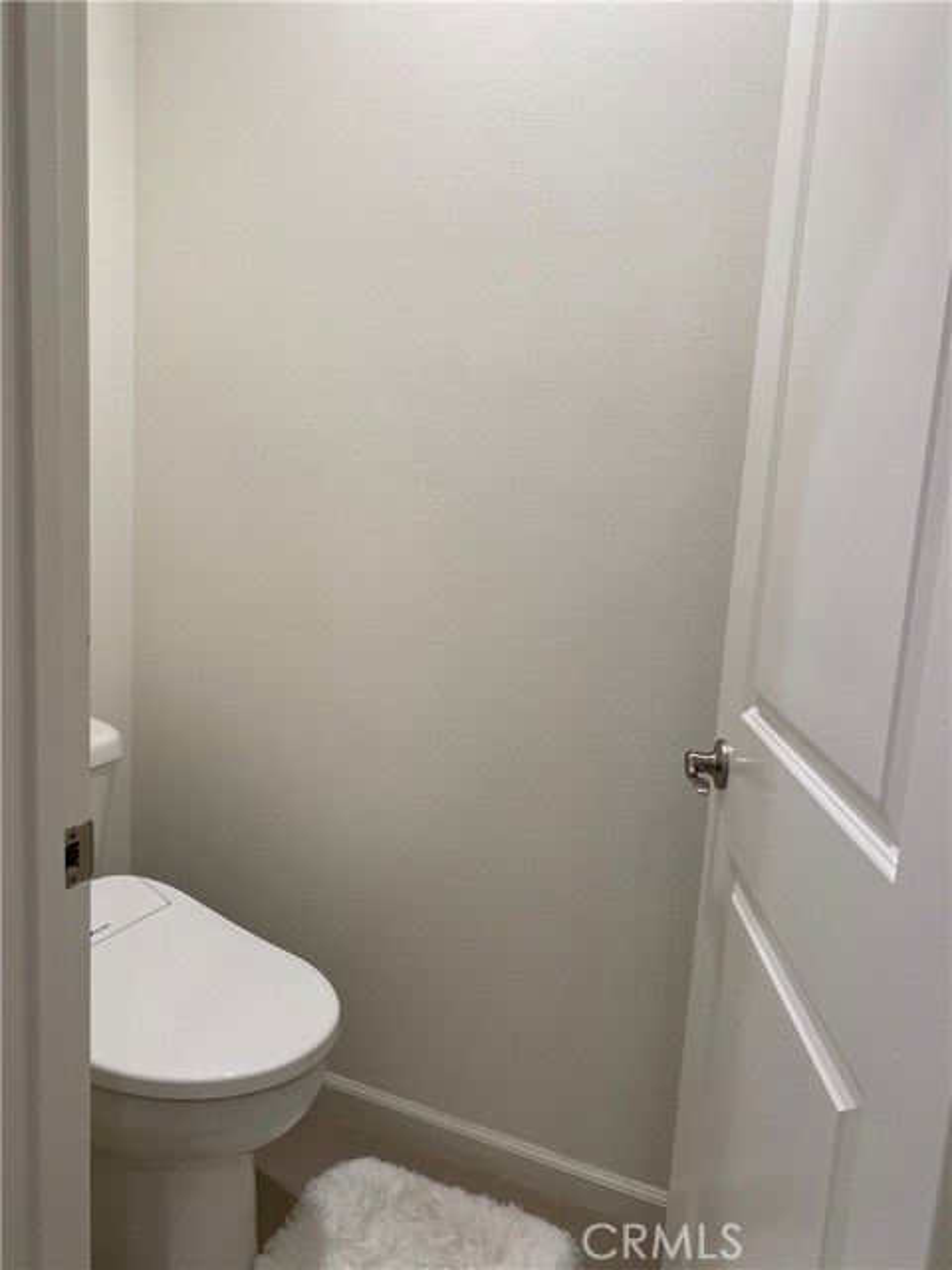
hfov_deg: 53.1
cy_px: 635
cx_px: 476
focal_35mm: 26
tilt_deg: -8.3
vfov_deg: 67.3
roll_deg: -3.3
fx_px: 953
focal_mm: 4.25
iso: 100
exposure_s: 1/120
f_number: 1.8
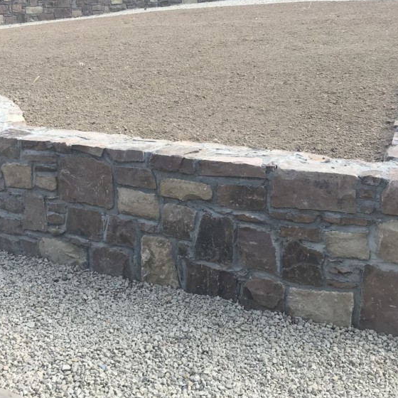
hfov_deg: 32.2
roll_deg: +2.3
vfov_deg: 32.1
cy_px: 158
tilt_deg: -13.1
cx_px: 173
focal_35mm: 53
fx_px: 689
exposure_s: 1/431
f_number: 1.8
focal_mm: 3.99
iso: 20
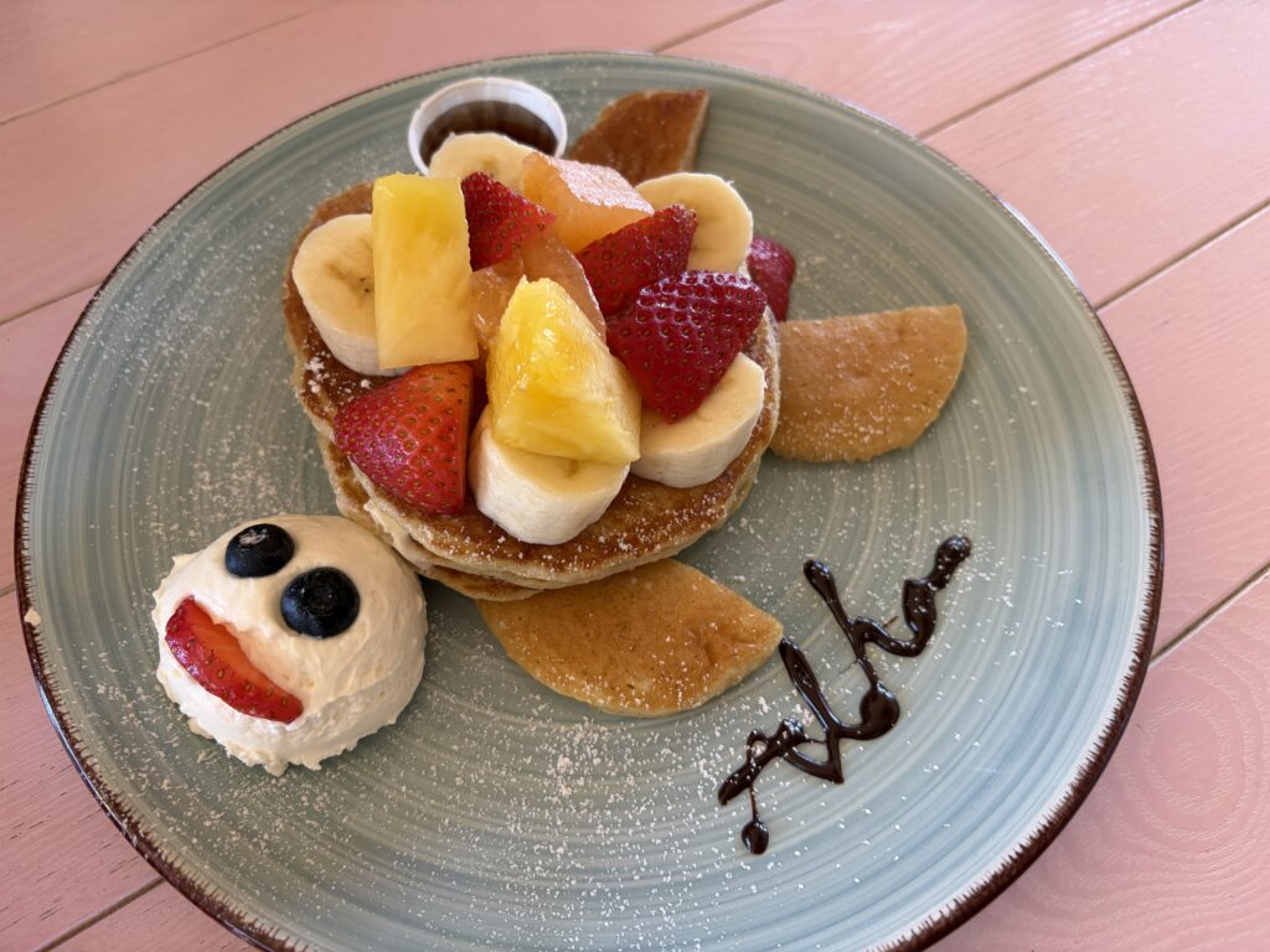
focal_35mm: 26
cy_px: 476
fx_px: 954
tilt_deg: -59.1
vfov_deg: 53.1
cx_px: 635
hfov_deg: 67.3
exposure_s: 1/119
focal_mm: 5.96
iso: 125
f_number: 1.6
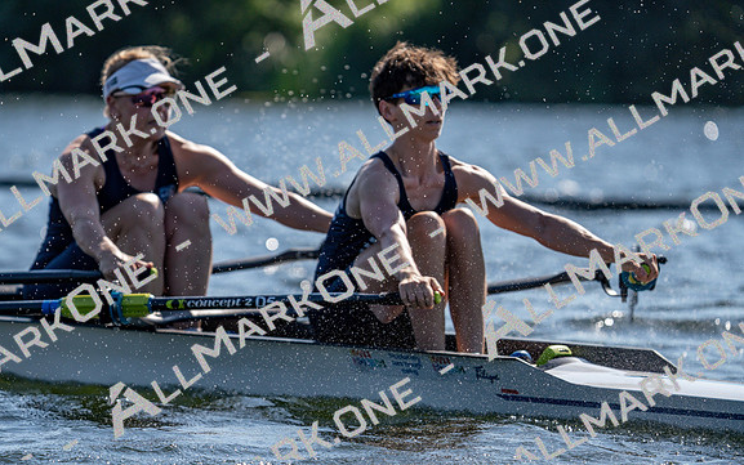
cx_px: 371
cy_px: 239
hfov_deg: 5.6
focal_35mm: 374
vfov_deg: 3.5
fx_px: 7586
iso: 200
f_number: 6.3
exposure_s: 1/1600
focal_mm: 365
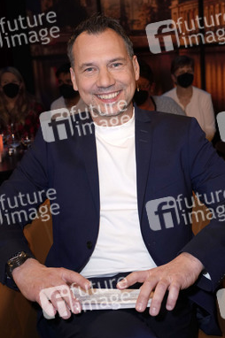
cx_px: 111
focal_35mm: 44
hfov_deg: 30.5
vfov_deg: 44.5
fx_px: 413
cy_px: 165
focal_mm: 42
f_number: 6.3
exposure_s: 1/160
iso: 1600
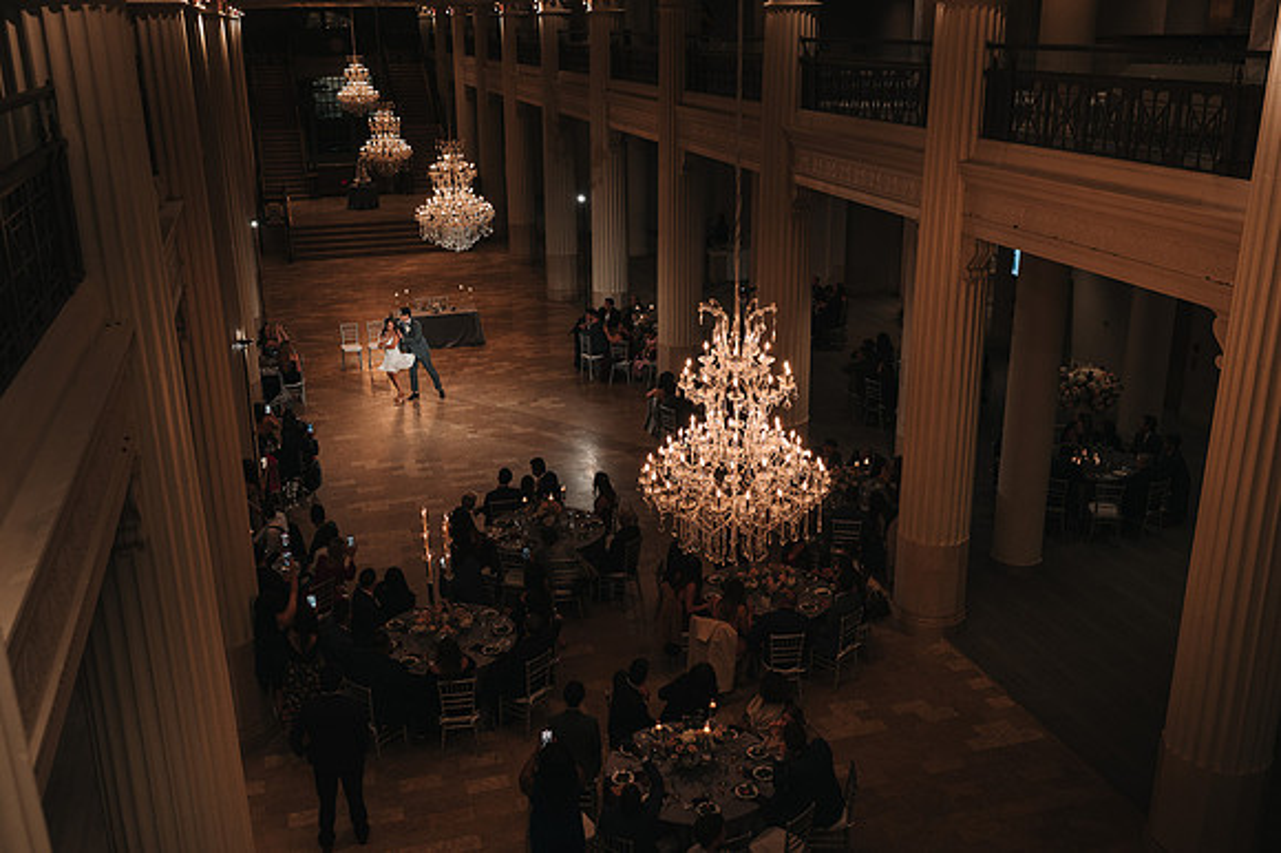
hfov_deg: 54.5
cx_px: 640
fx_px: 1245
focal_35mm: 35
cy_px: 426
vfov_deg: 37.8
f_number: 3.2
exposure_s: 1/200
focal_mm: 35
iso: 2500
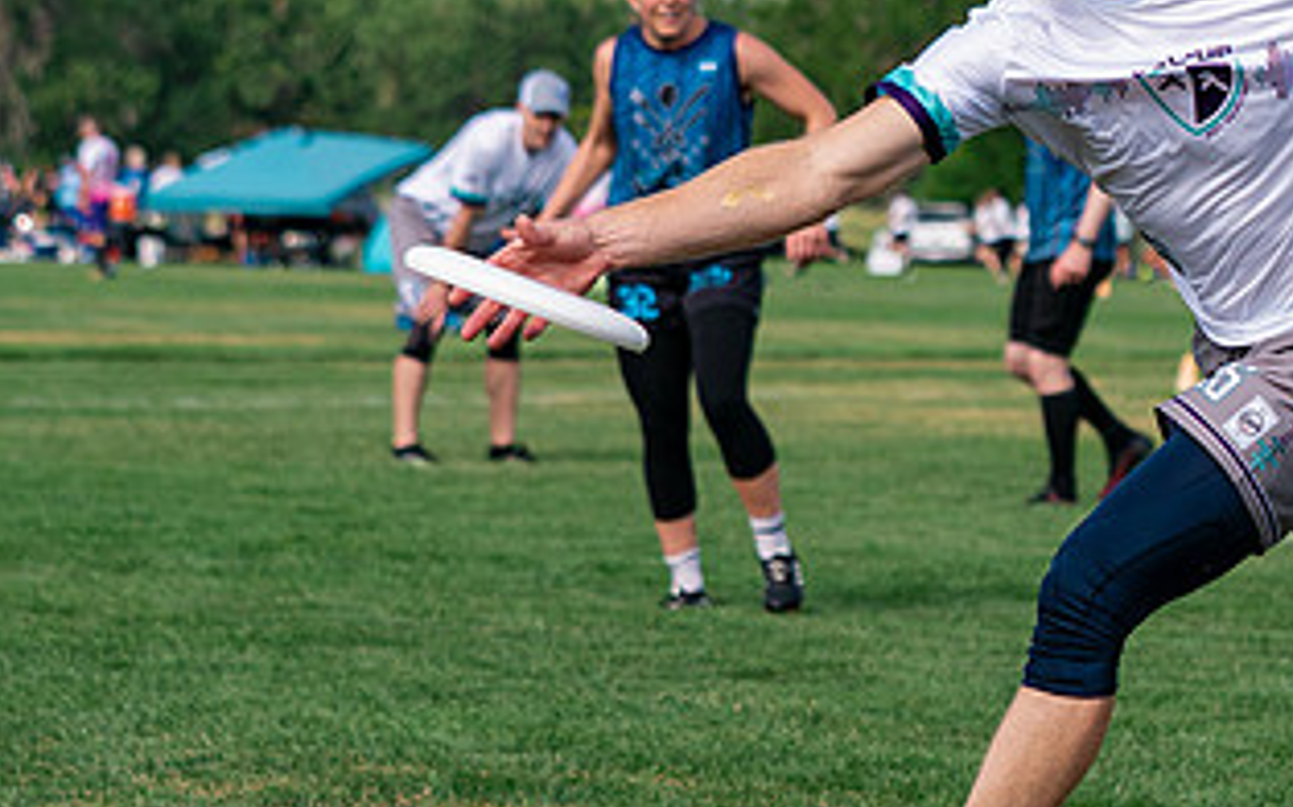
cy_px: 354
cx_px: 1237
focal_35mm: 197
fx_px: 6939
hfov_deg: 10.6
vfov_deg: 6.7
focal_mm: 70
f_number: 4
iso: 500
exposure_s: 1/4000
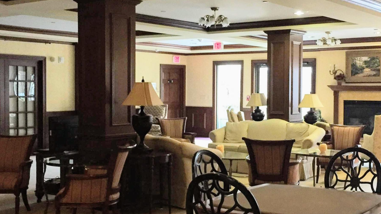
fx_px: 535
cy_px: 111
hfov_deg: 38.9
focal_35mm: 53
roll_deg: -0.8
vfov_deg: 22.6
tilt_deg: -1.9
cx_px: 240
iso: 250
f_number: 2.2
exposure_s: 1/20
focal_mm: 4.15
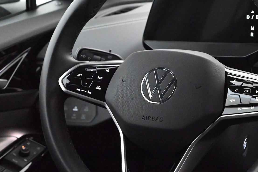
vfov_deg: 19.7
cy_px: 78
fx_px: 495
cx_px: 163
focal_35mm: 69
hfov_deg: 29.1
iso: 18000
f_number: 6
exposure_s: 1/60
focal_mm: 47
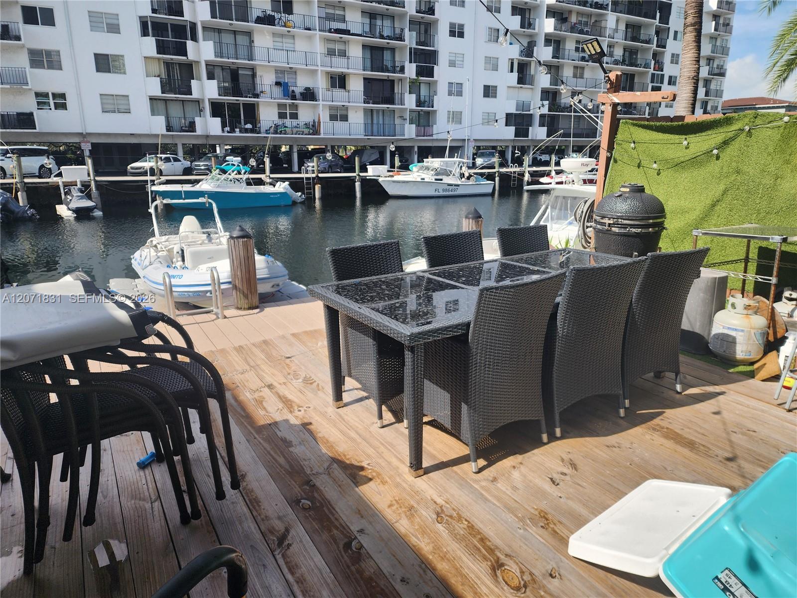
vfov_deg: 58.9
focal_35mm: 23
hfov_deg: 73.9
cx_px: 398
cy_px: 299
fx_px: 530
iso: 12
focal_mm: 6.4
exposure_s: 1/832
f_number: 1.8
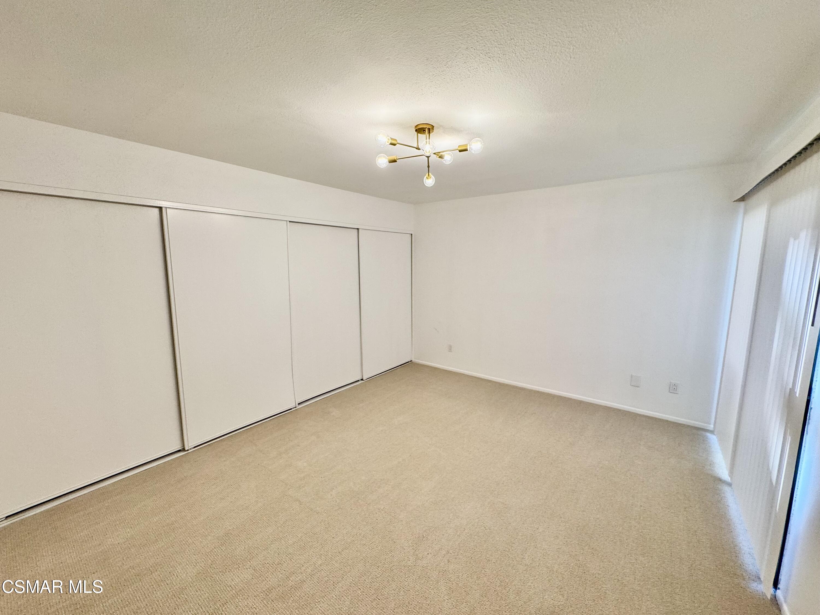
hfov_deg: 102.1
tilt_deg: -7.9
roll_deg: -0.3
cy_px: 308
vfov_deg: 85.7
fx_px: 332
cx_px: 410
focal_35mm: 14
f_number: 2.2
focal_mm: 2.22
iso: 125
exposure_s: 1/120
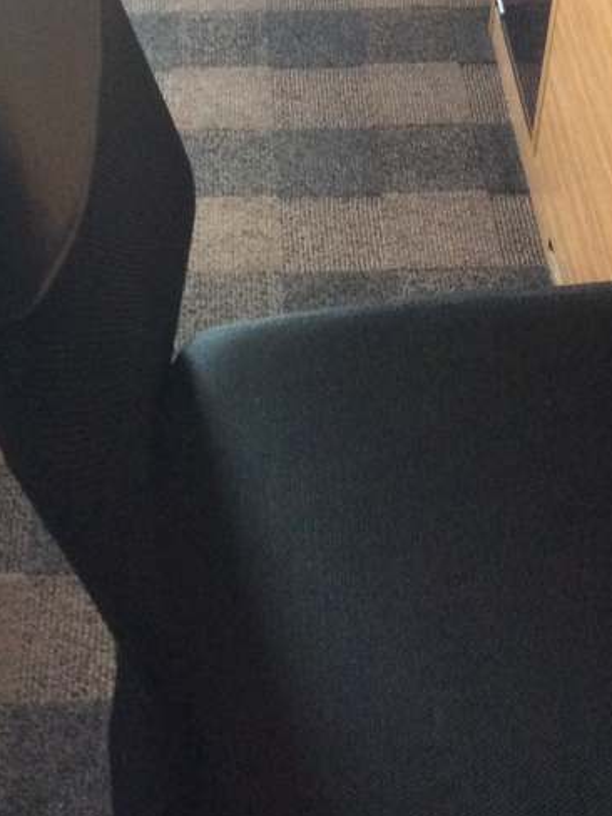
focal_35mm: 67
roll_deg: -3.3
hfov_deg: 21.9
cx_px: 287
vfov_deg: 28.6
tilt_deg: -41.8
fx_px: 1579
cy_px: 211
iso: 250
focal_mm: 3.3
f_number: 2.4
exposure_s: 1/24
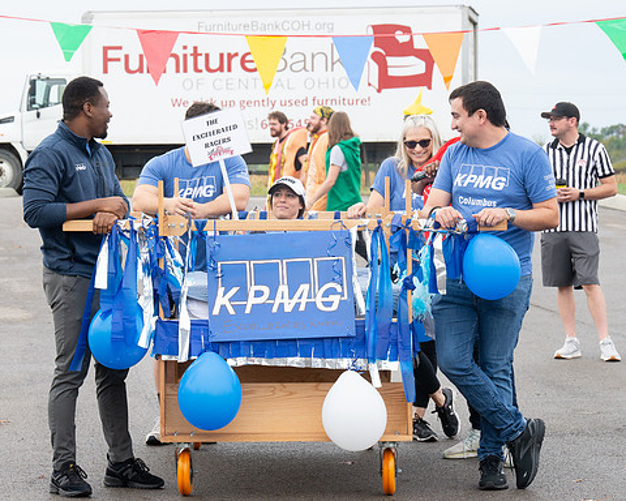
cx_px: 286
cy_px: 250
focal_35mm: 151
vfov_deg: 10.2
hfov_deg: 12.8
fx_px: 2798
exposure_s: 1/200
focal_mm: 130
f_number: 10
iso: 640
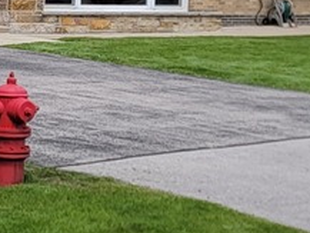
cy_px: 36
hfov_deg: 12.2
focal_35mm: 159
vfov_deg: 9.3
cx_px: -46
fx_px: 1425
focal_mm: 6.7
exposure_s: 1/917
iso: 16
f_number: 1.8
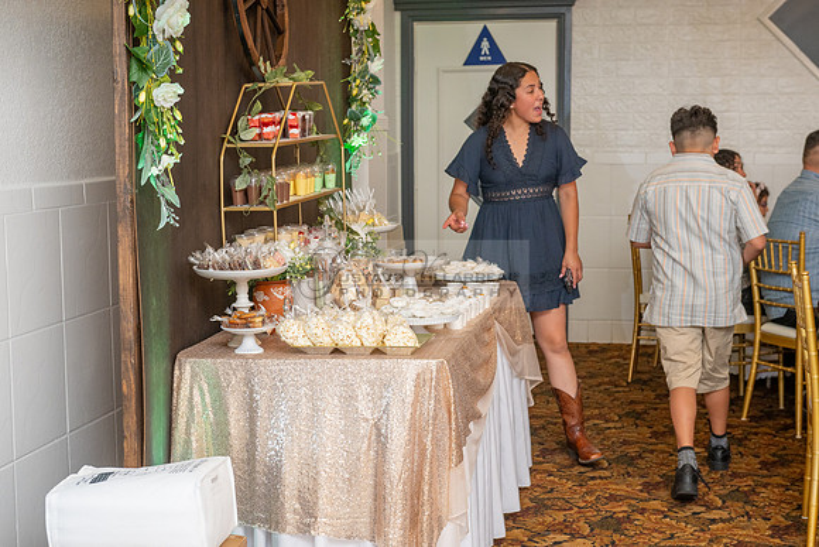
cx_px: 410
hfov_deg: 34.5
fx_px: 1320
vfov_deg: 23.4
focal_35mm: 58
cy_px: 274
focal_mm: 58
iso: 500
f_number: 5
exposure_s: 1/200
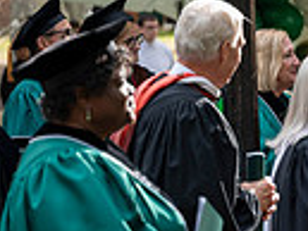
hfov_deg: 5.1
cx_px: 606
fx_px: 3375
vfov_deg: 3.9
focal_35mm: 379
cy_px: 90
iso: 160
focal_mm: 88
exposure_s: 1/500
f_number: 2.8
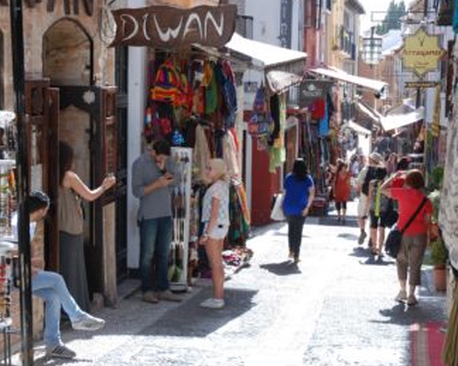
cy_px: 184
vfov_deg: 20.7
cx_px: 226
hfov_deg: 25.7
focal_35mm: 74
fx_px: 1003
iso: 160
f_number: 5.6
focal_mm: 34
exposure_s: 1/125
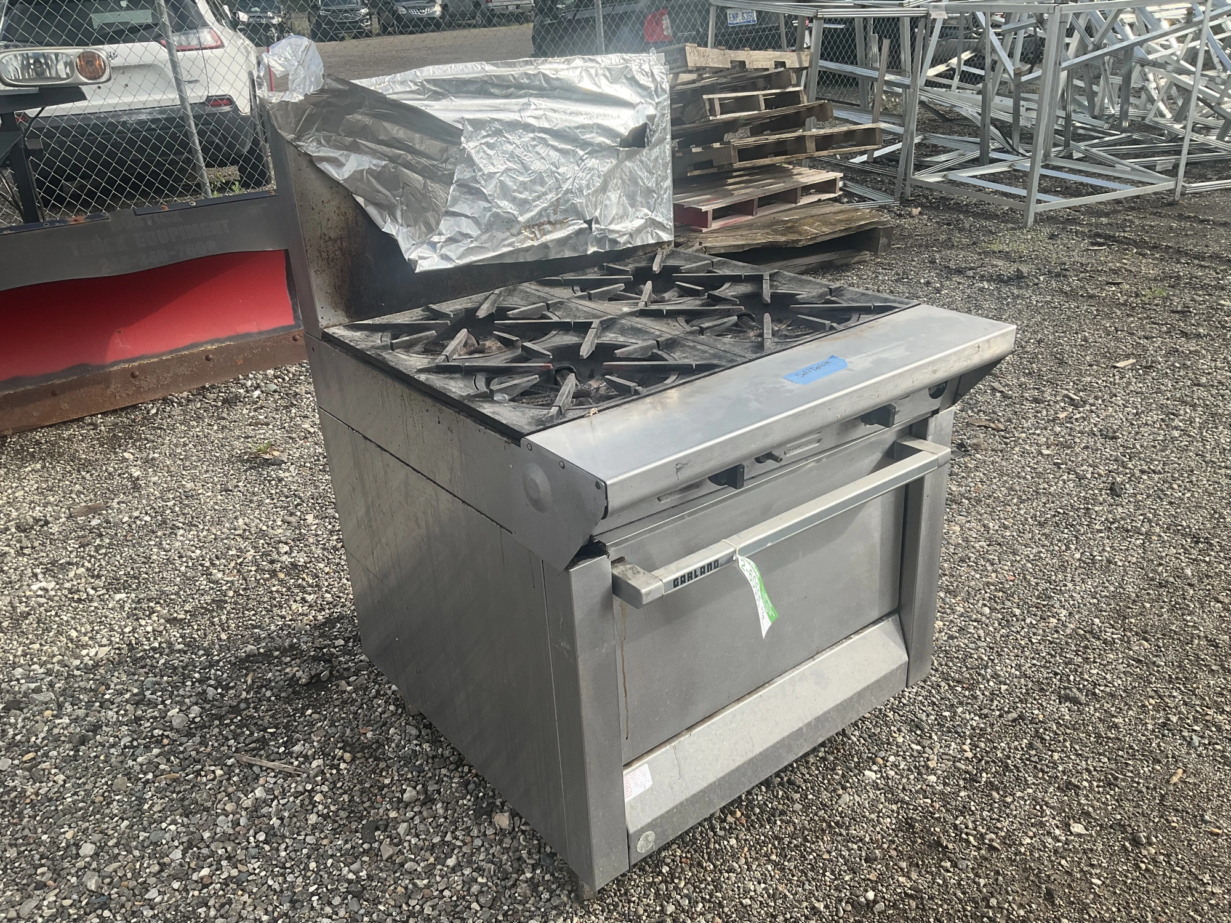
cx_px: 616
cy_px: 462
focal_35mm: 29
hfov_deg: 61.7
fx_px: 1031
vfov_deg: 48.2
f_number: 1.8
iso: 25
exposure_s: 1/997
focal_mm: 3
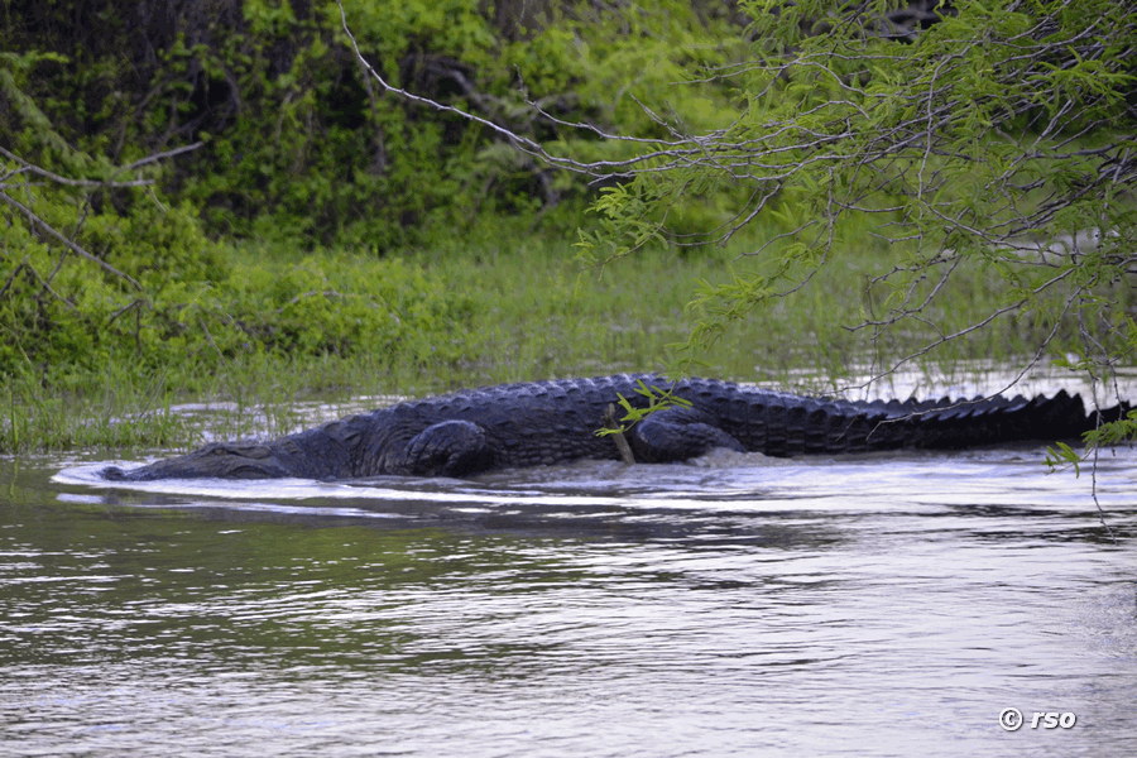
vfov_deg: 5.9
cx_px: 568
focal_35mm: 232
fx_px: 7343
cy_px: 379
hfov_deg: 8.9
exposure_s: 1/80
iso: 400
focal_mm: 155
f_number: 5
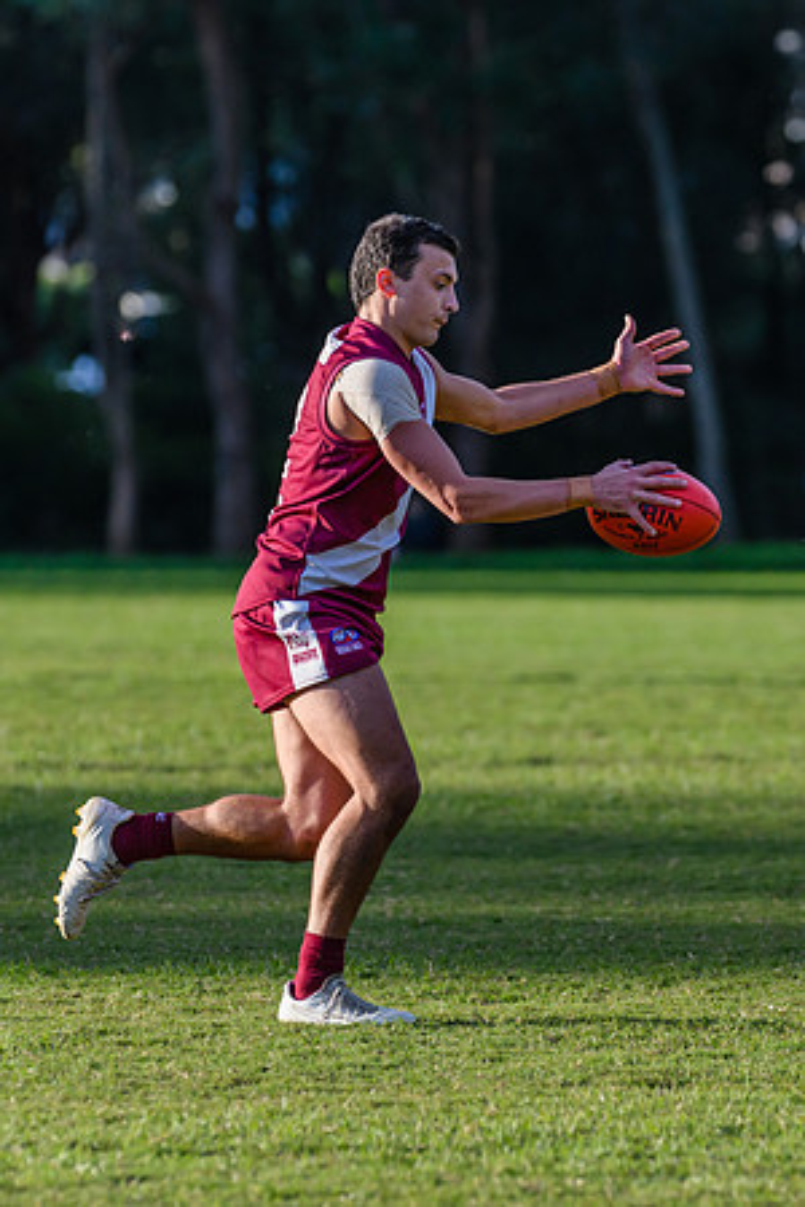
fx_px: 11981
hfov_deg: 3.8
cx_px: 442
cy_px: 594
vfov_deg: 5.8
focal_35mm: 357
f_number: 4
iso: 800
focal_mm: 210
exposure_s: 1/2500
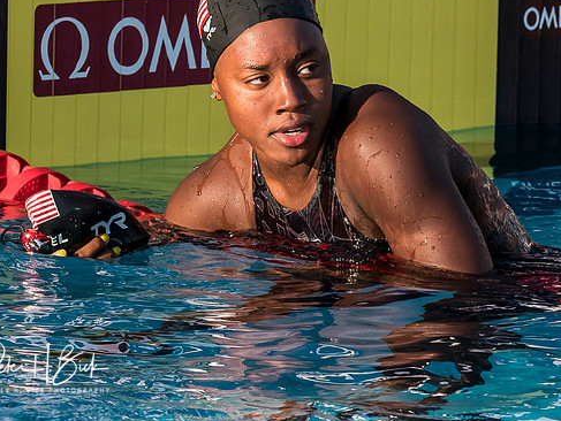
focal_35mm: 725
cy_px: 201
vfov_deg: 2.1
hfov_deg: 2.7
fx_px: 11758
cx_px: 317
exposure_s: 1/1600
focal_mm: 150
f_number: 5.6
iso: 640
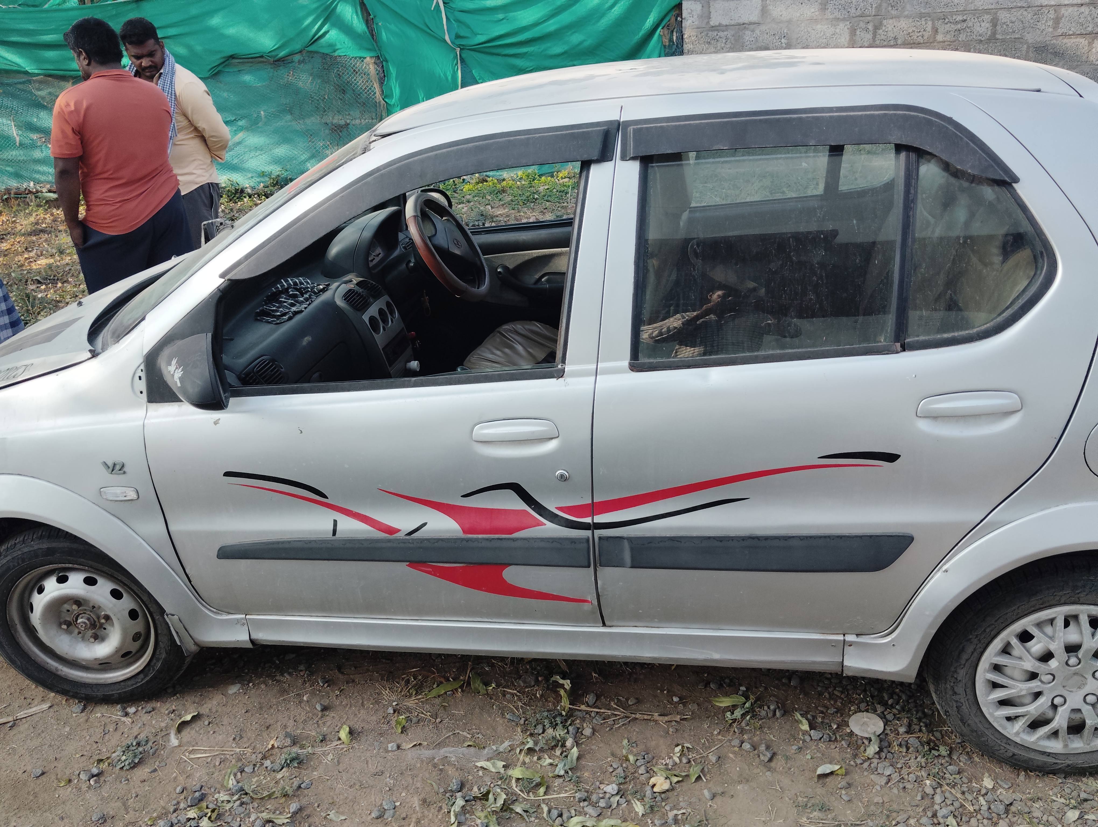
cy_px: 414
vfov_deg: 48.3
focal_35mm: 29
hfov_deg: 61.6
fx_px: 921
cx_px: 549
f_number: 1.8
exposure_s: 1/462
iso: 50
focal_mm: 4.25
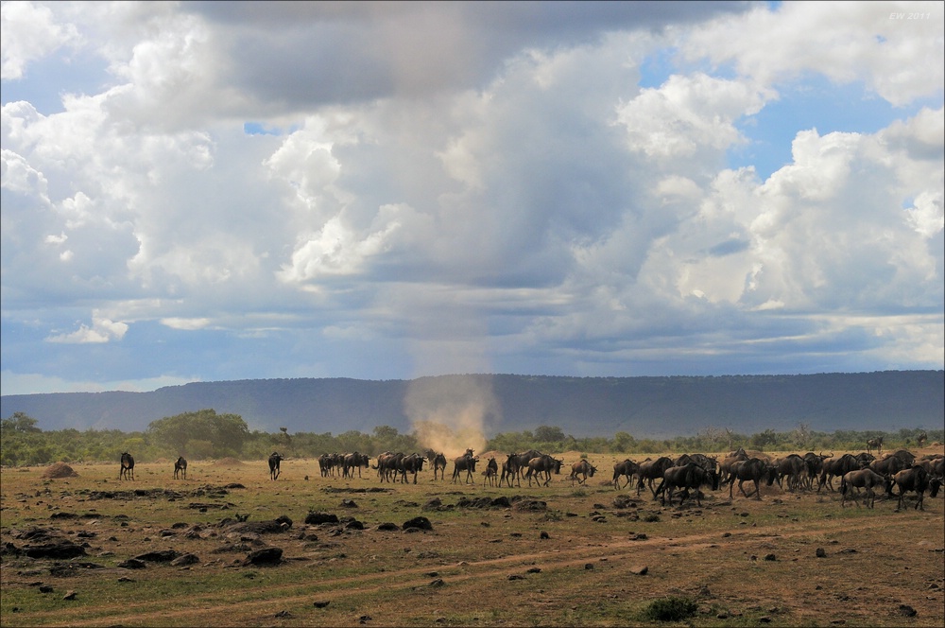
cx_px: 472
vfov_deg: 22.6
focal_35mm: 60
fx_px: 1573
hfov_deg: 33.4
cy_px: 314
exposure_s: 1/800
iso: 200
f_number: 10
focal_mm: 40
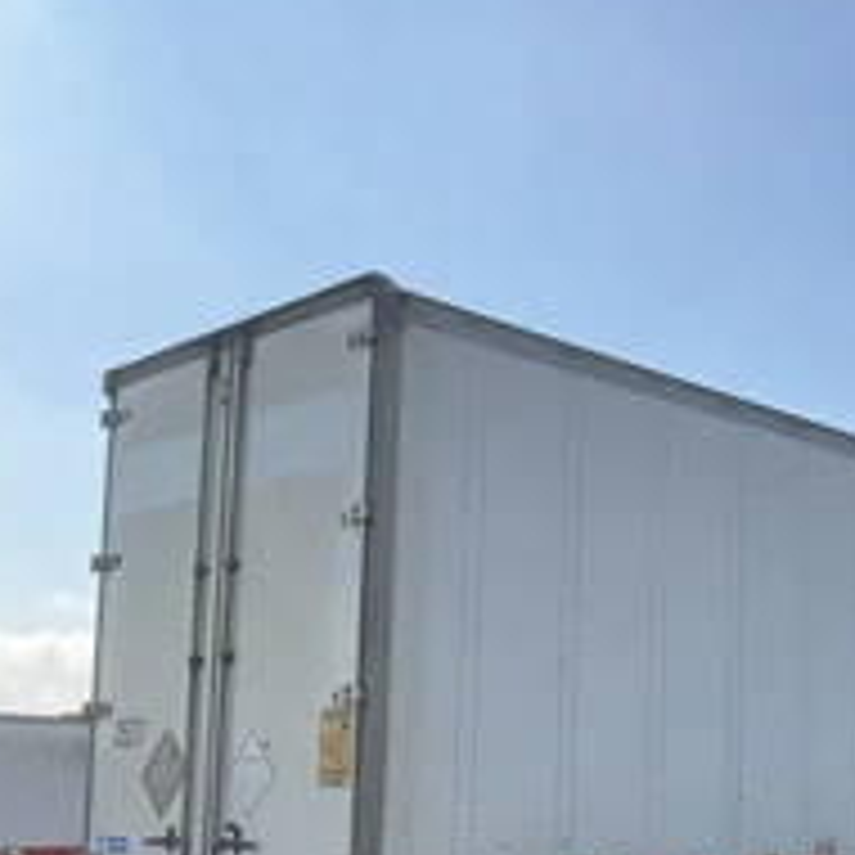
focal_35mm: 54
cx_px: 774
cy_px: 648
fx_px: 1509
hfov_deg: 30.2
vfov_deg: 31.1
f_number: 1.8
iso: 25
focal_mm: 3
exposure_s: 1/2959
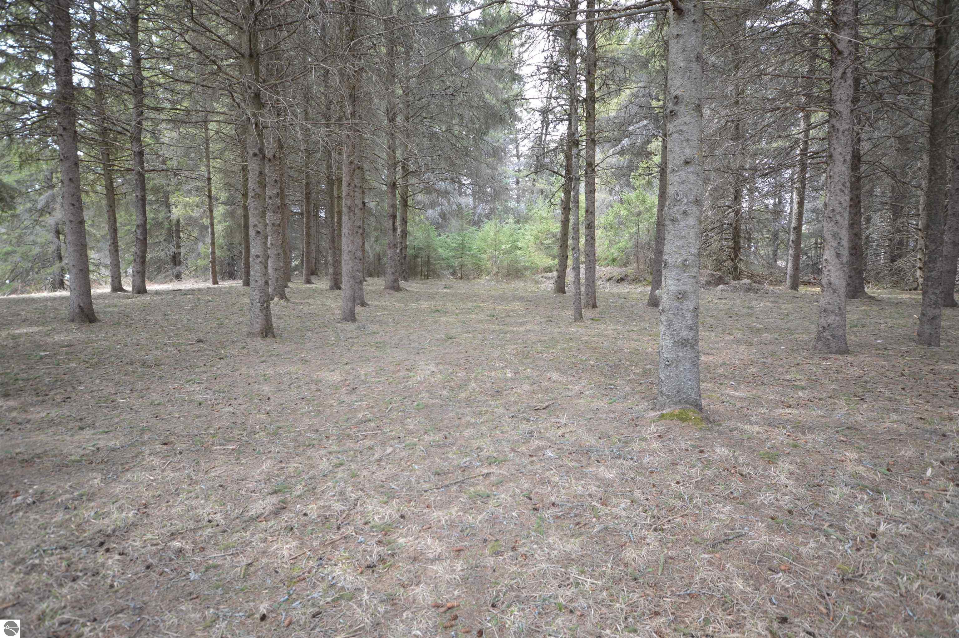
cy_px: 319
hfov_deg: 81.3
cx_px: 480
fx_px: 559
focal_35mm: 21
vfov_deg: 59.4
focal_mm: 14
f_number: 4.8
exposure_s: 1/100
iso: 400
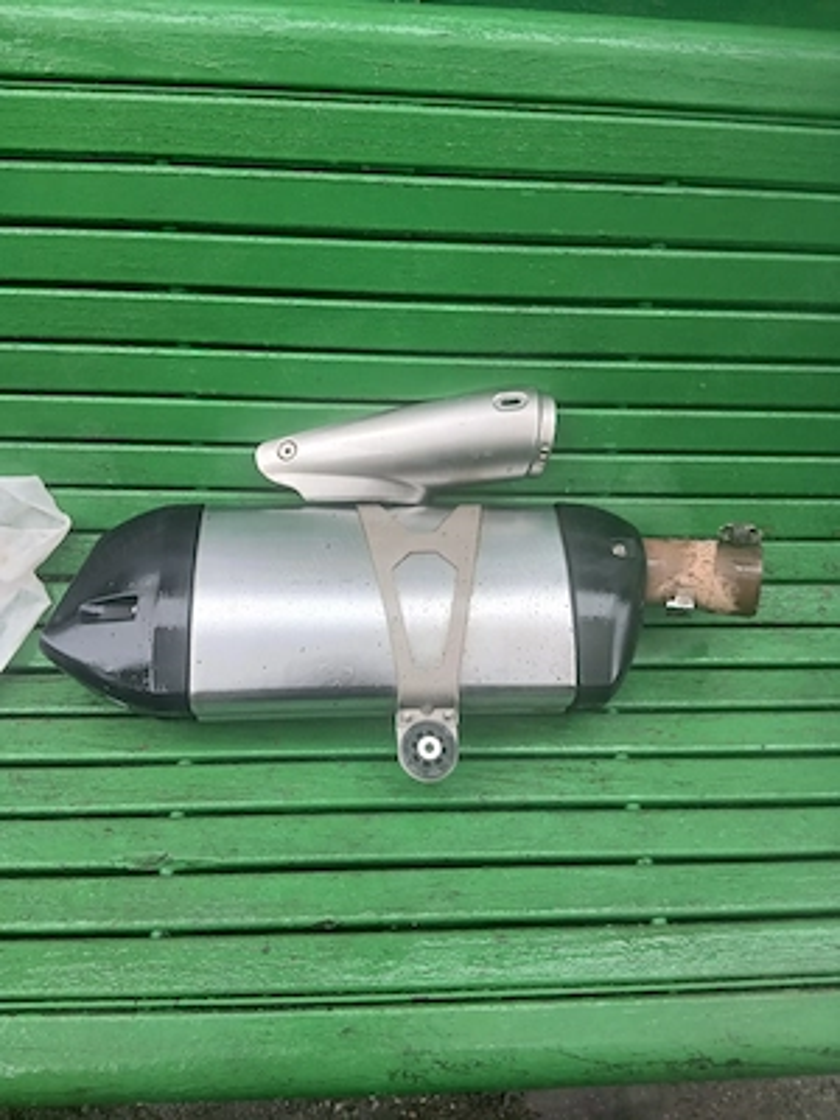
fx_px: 841
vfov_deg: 67.3
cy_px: 560
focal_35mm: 26
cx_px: 420
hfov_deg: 53.1
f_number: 1.8
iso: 50
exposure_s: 1/50.3
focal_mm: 3.98
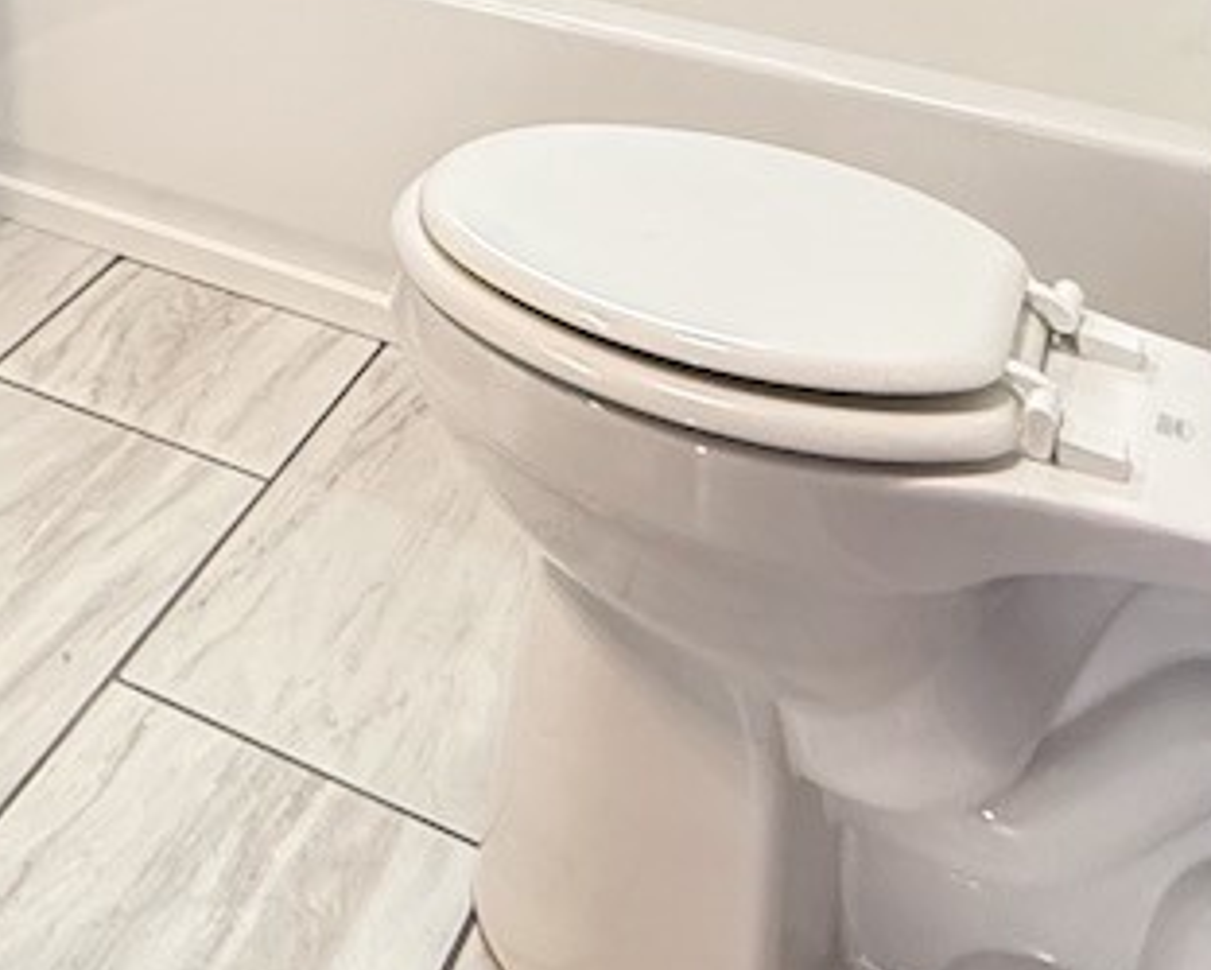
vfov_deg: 20.3
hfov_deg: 30.2
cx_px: -105
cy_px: -722
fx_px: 2008
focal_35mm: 56
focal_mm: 2.22
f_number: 2.2
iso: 400
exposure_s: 1/120
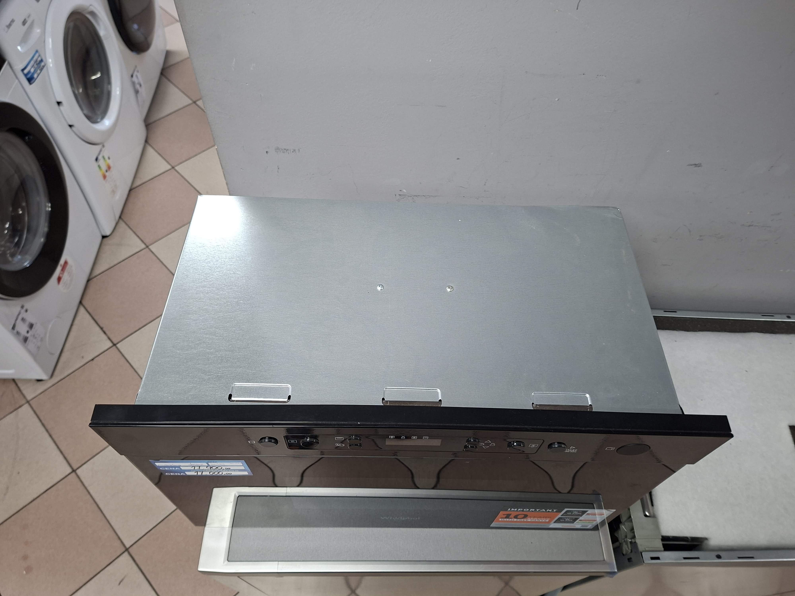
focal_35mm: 23
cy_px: 298
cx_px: 398
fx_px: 528
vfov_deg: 58.9
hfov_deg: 73.9
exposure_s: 1/33
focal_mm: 5.54
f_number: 1.8
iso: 250
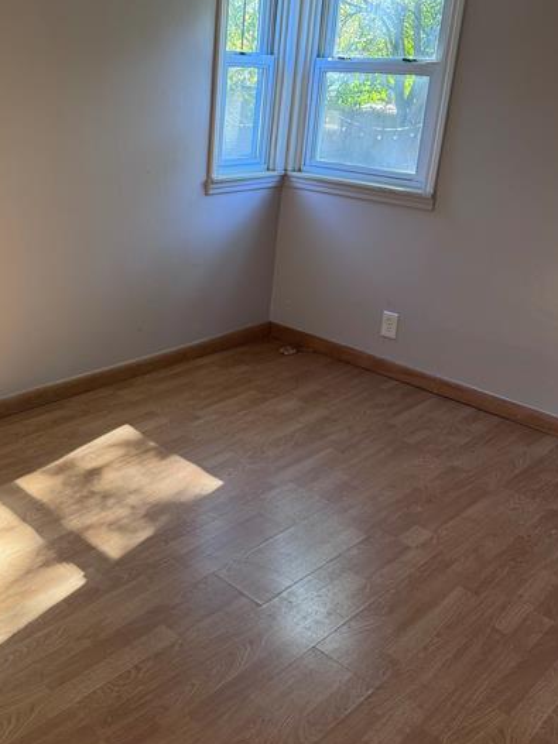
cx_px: 170
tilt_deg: -21.7
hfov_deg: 40.0
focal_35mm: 35
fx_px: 753
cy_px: 354
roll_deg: -2.5
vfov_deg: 52.6
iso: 160
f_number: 1.78
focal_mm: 6.76
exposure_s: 1/120
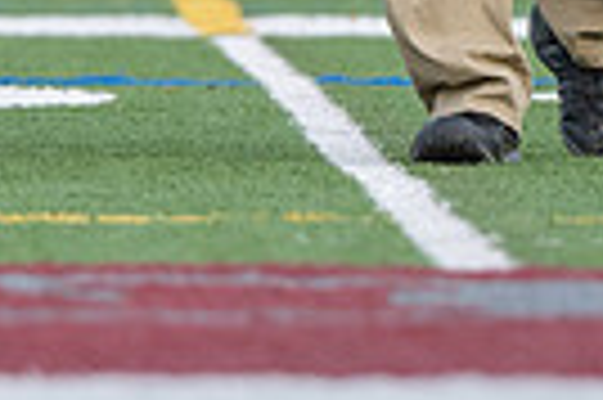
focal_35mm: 1125
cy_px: -174
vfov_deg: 1.2
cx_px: 152
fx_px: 18821
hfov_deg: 1.8
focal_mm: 200
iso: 720
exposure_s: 1/400
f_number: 3.5
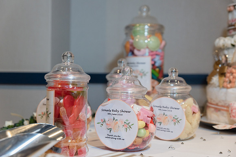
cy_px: 78
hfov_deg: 35.6
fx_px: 367
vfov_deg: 24.2
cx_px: 118
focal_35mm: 56
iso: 800
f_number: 4
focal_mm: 56
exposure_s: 1/160
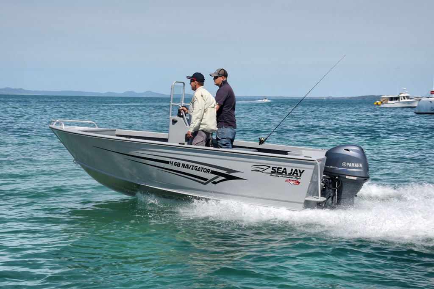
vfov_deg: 21.9
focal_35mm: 62
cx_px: 217
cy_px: 144
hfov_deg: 32.4
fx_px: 747
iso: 100
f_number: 9
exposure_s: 1/500
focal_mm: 62
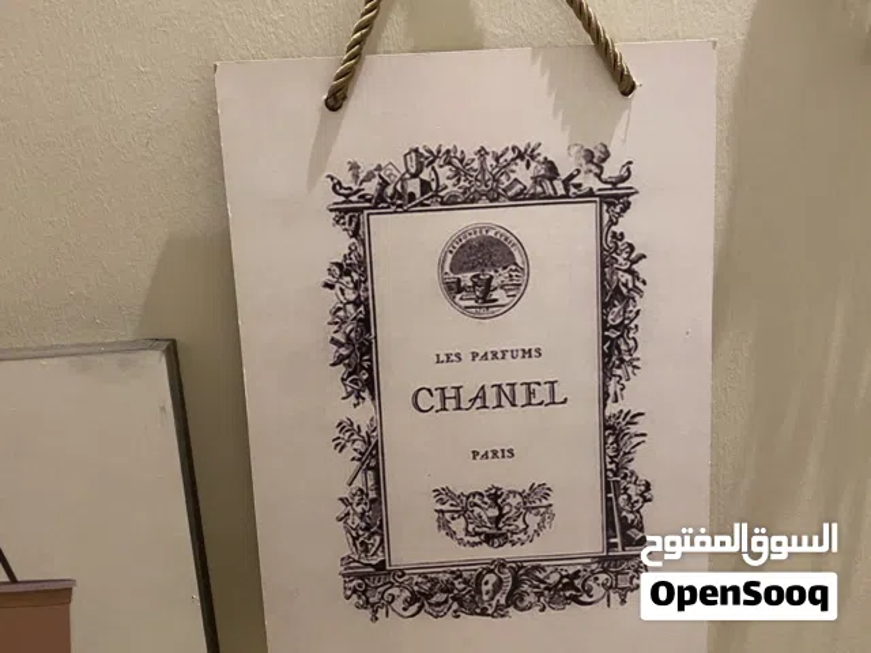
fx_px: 654
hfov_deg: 67.3
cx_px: 436
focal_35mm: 26
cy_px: 326
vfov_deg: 53.1
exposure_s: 1/40
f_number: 1.8
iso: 500
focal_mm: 4.25
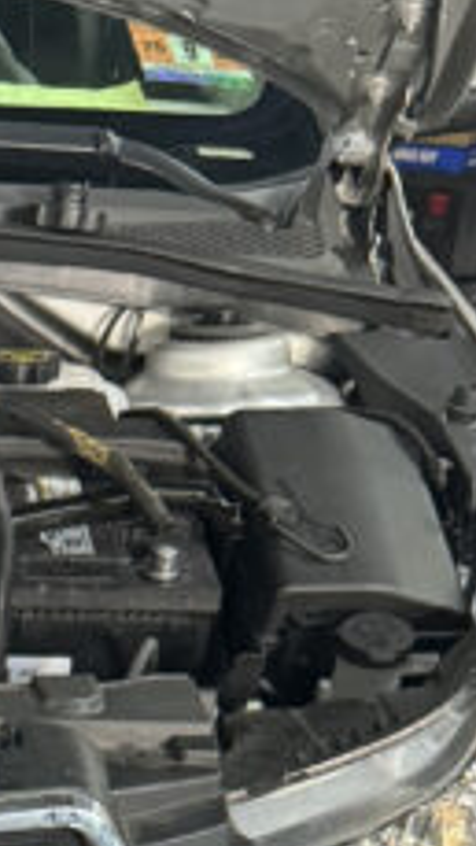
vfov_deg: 16.1
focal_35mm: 117
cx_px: -579
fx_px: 2622
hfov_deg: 9.5
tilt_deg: -33.5
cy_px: 1408
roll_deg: +0.5
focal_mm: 6.76
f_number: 1.78
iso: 640
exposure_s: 1/60
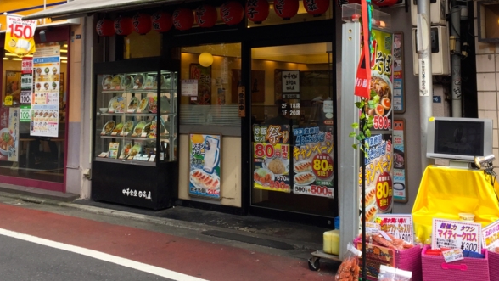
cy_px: 48
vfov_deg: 27.1
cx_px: 245
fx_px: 569
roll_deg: +1.5
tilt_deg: +5.9
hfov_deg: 47.3
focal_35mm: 43
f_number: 2.2
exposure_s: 1/527
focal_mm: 4.15
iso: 32
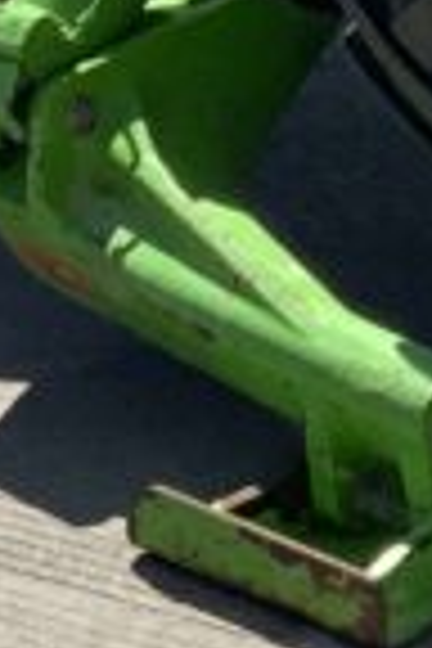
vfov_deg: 9.1
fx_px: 3852
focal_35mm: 214
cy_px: -608
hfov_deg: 6.2
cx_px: 954
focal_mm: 3
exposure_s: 1/1912
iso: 16
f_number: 1.8
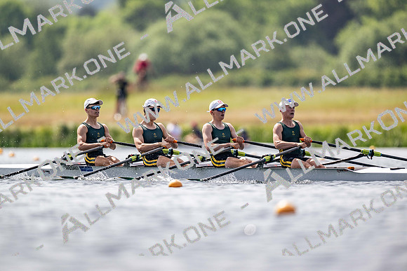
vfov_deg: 2.3
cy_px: 136
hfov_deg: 3.4
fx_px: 6785
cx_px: 204
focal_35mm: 600
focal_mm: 600
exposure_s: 1/2500
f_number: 4
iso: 160
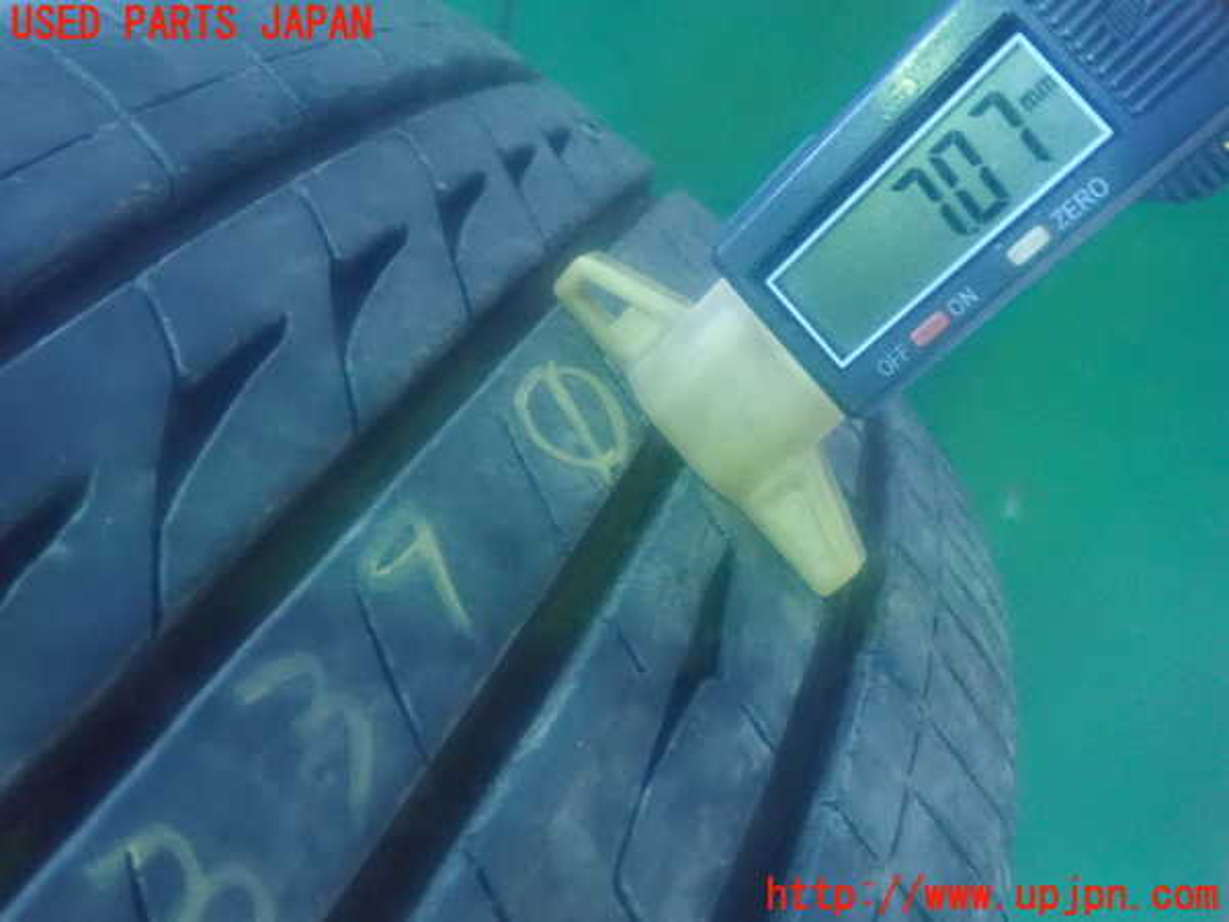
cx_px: 614
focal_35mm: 30
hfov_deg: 60.0
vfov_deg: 46.8
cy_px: 461
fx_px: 1065
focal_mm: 5.5
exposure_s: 1/30
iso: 1600
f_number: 2.3
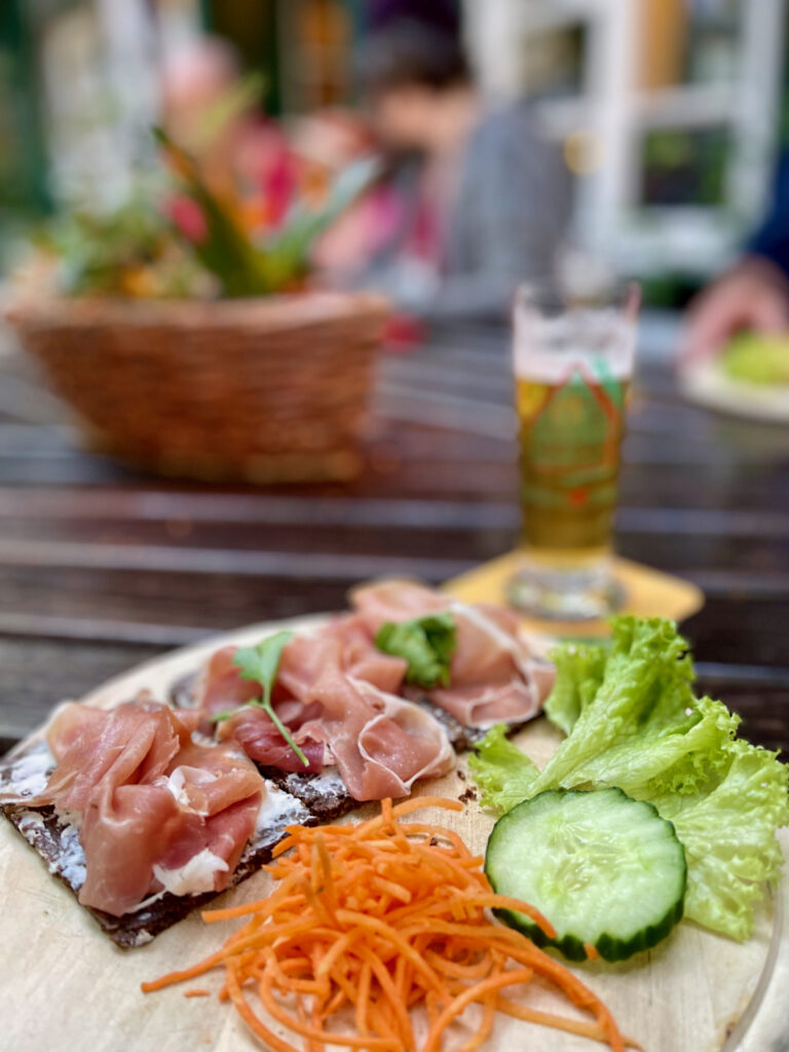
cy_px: 526
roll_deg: +1.3
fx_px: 790
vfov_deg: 67.3
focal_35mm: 26
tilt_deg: -20.4
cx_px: 394
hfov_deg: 53.1
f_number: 1.6
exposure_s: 1/101
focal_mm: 5.1
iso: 125
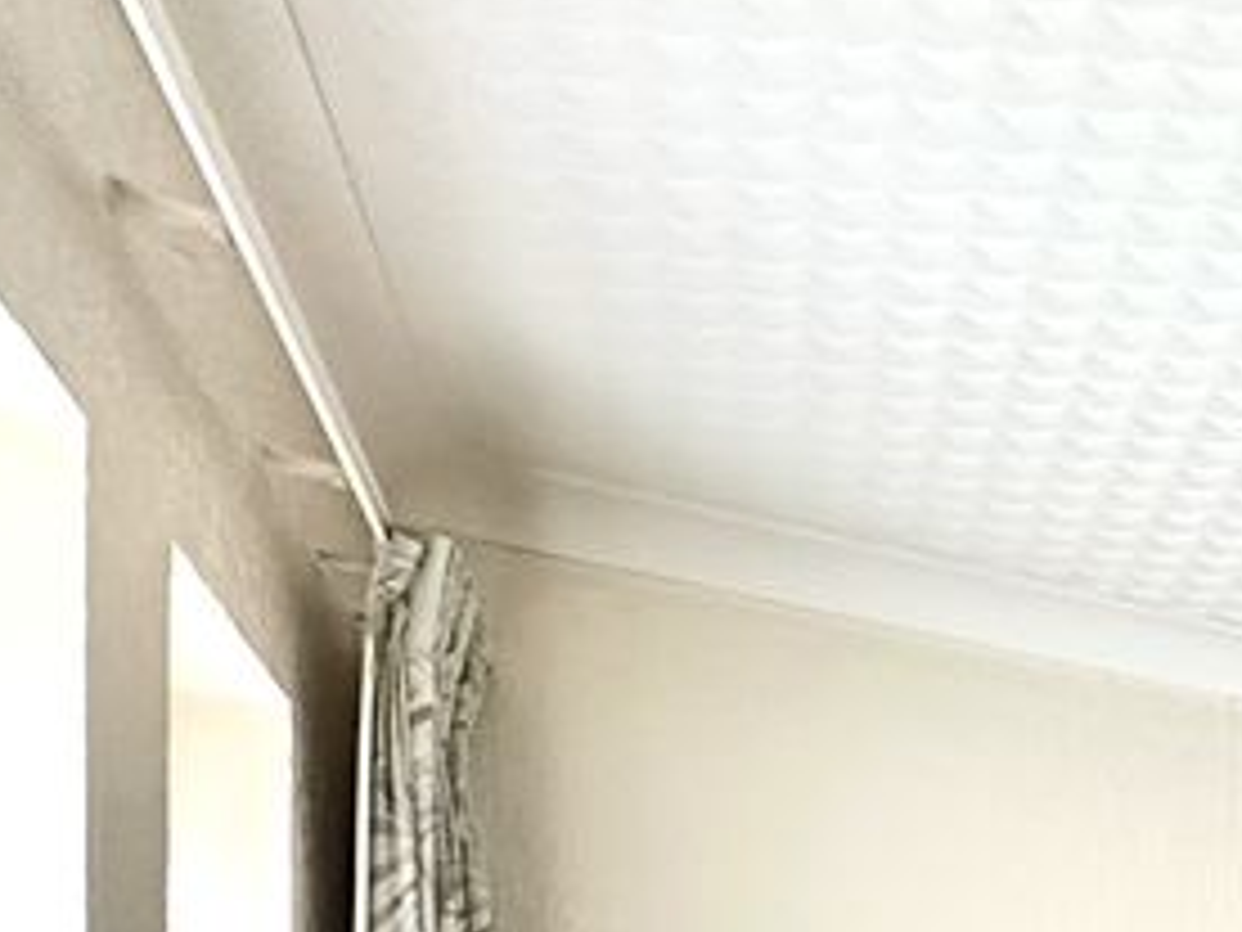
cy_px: 1405
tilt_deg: -0.6
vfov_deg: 22.8
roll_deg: -0.1
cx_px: 2034
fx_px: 1866
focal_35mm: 52
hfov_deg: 24.5
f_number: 2.2
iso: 640
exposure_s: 1/60
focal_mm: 2.22
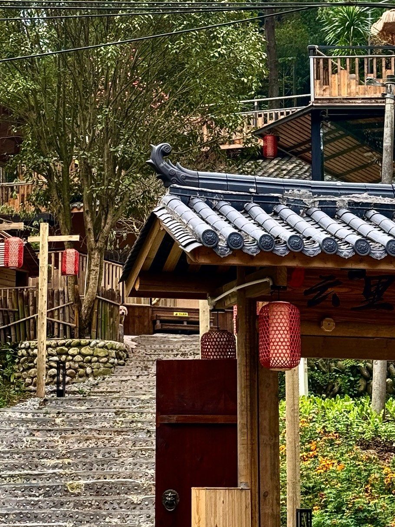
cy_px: 136
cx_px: 160
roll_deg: -0.2
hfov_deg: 13.7
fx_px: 1643
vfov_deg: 18.1
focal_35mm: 108
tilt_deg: +13.8
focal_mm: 6.76
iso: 64
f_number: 1.78
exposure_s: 1/598
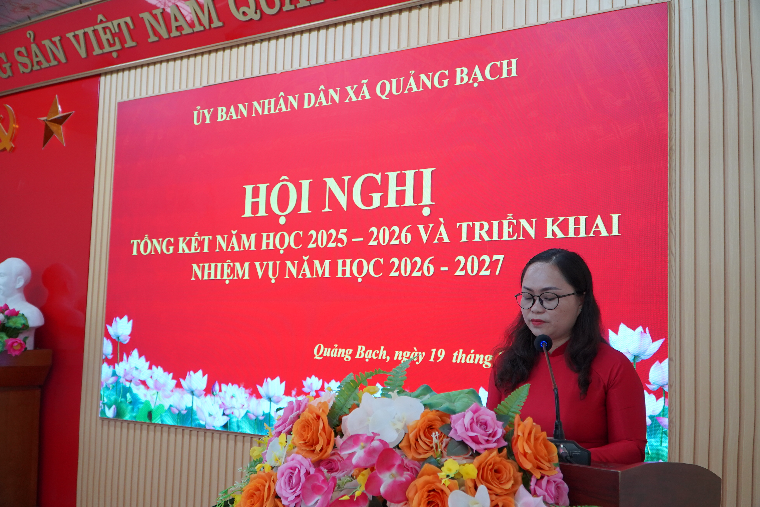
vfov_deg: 40.0
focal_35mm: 33
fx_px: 697
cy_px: 254
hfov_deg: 57.2
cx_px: 380
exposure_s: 1/160
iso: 1000
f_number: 4
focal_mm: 22
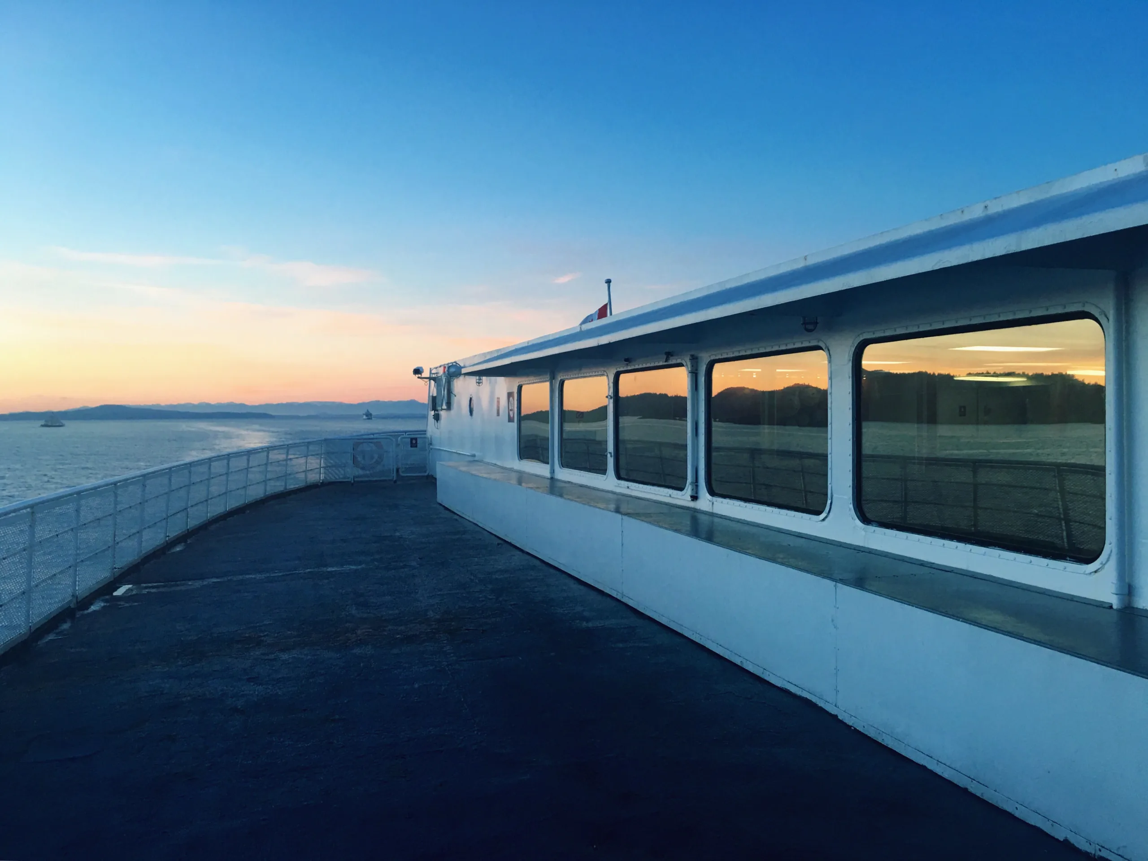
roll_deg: +0.4
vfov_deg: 48.2
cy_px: 430
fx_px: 962
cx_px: 574
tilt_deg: -0.3
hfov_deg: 61.7
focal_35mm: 29
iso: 25
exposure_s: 1/30
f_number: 2.2
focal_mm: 4.15
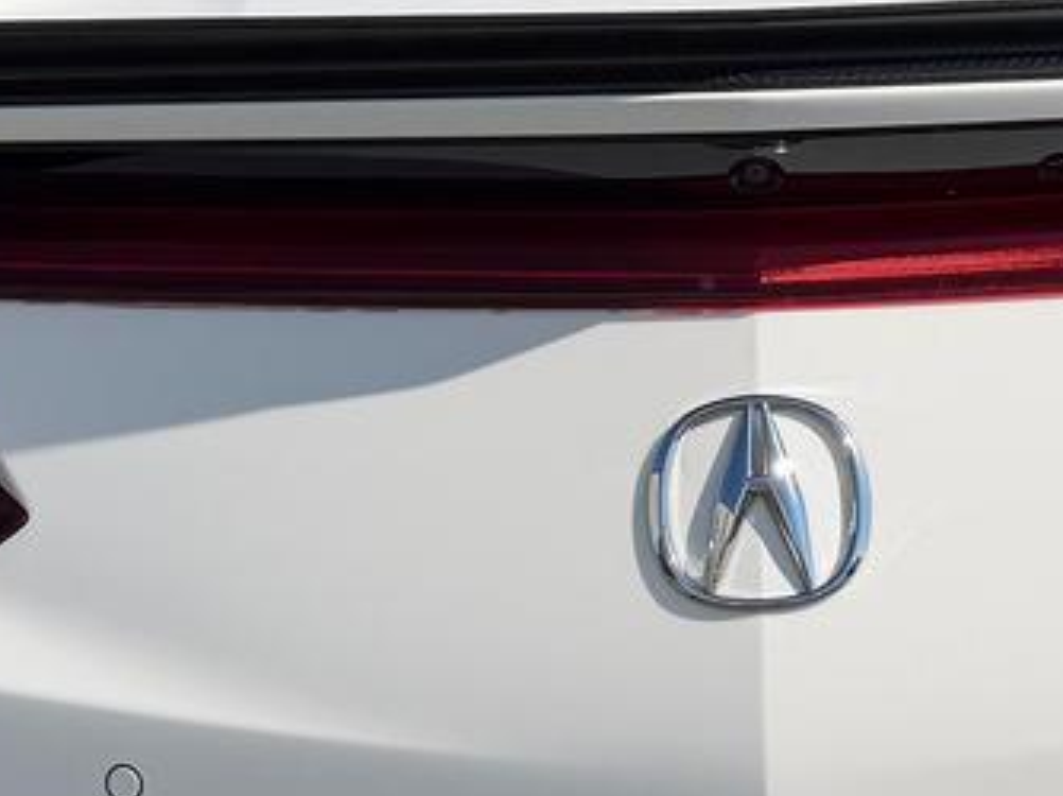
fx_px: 2823
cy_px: 373
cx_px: 729
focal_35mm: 92
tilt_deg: -14.1
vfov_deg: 16.0
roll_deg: +2.6
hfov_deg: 21.2
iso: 80
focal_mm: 6.76
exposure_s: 1/8130
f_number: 1.78
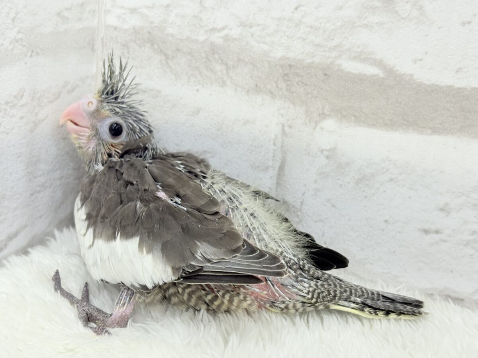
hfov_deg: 36.8
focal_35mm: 52
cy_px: 179
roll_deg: -4.8
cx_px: 239
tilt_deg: -17.4
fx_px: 718
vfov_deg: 28.0
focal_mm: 5.96
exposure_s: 1/100
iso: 100
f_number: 1.6
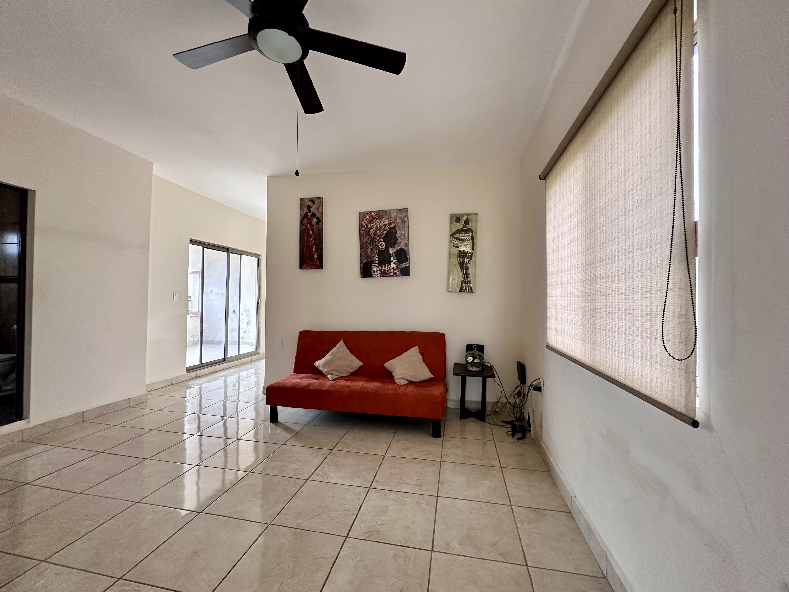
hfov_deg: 102.1
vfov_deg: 85.7
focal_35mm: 14
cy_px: 296
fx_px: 319
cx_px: 394
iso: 200
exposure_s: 1/99
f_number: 2.2
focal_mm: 2.22
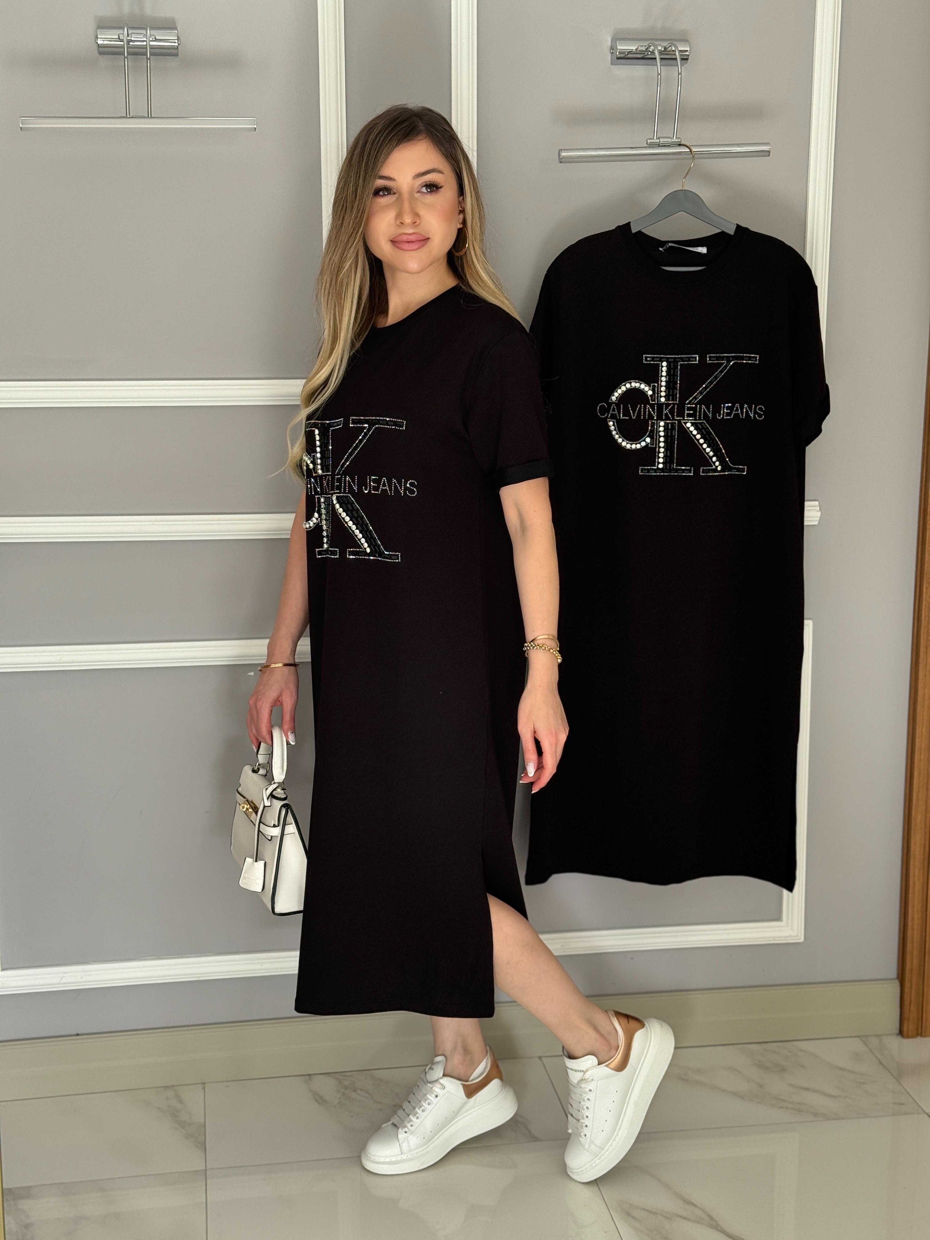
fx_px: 1719
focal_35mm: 48
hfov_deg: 30.3
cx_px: 465
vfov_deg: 39.7
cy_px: 620
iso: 100
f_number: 1.78
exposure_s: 1/94
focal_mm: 6.76
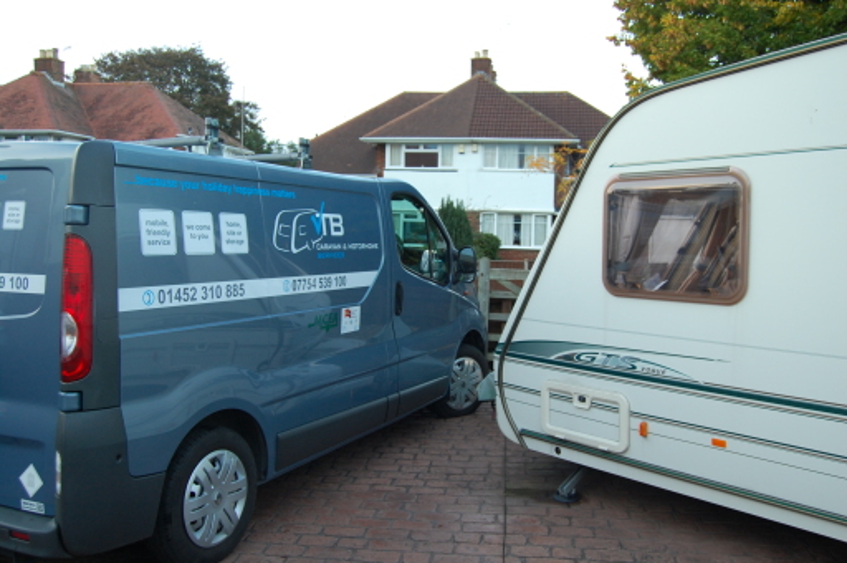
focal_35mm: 30
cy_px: 282
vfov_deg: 43.5
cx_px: 424
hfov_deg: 62.0
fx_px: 705
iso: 400
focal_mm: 20
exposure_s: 1/100
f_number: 5
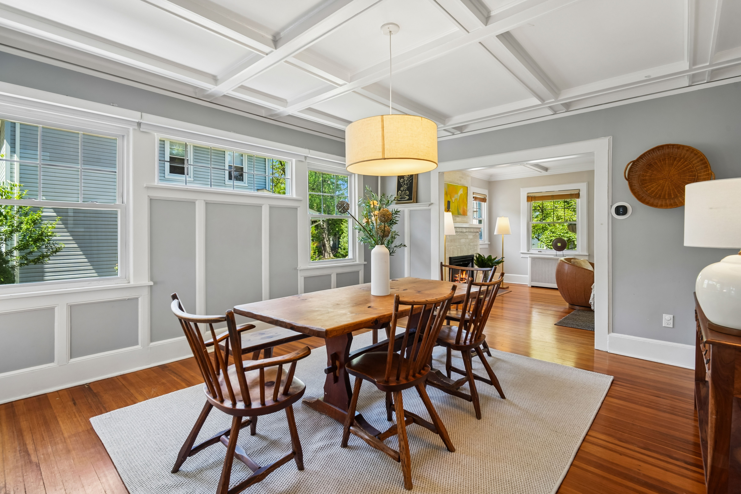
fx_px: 329
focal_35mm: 16
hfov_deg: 96.7
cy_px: 247
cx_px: 370
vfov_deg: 73.7
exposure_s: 1/10
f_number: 8
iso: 400
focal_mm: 16
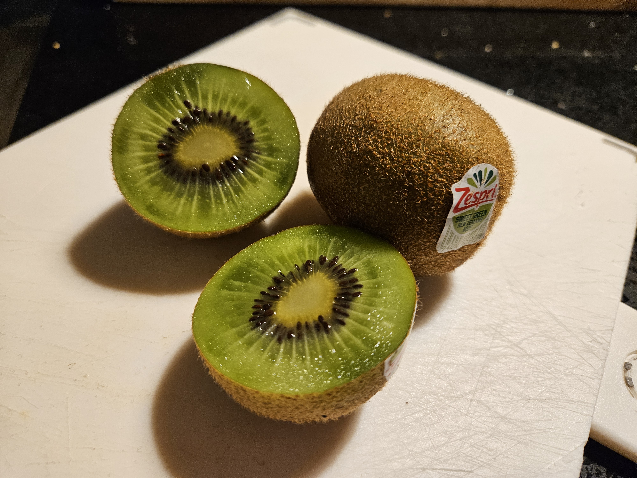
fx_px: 423
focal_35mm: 23
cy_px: 239
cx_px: 318
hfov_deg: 73.9
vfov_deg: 58.9
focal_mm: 5.4
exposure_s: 1/100
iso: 250
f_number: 1.8
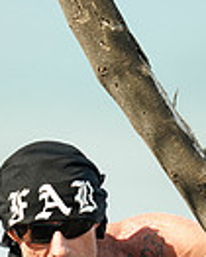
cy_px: 318
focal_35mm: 1293
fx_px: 9843
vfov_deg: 1.5
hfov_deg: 1.2
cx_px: 63
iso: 640
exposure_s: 1/1250
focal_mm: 400
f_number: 2.8
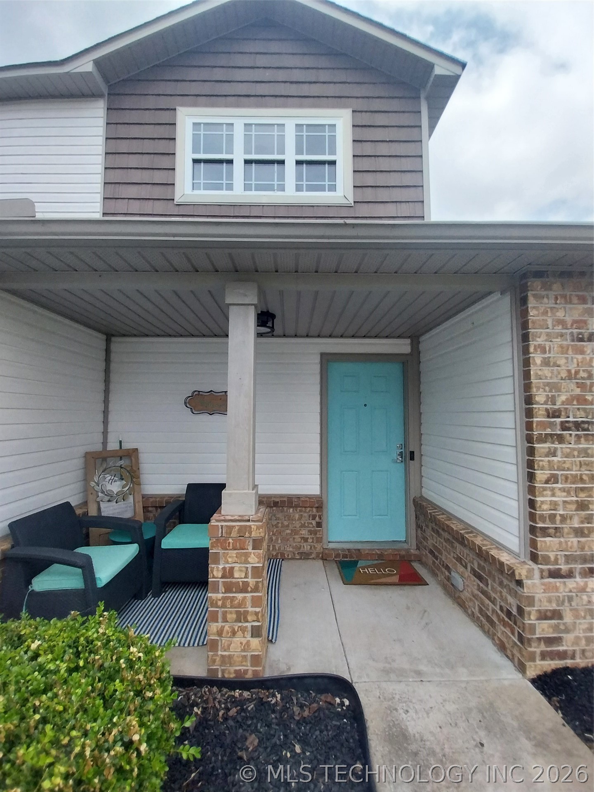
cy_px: 396
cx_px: 297
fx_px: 297
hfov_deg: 89.9
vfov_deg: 106.2
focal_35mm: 13
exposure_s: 1/796
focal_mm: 1.13
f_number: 2.2
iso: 64
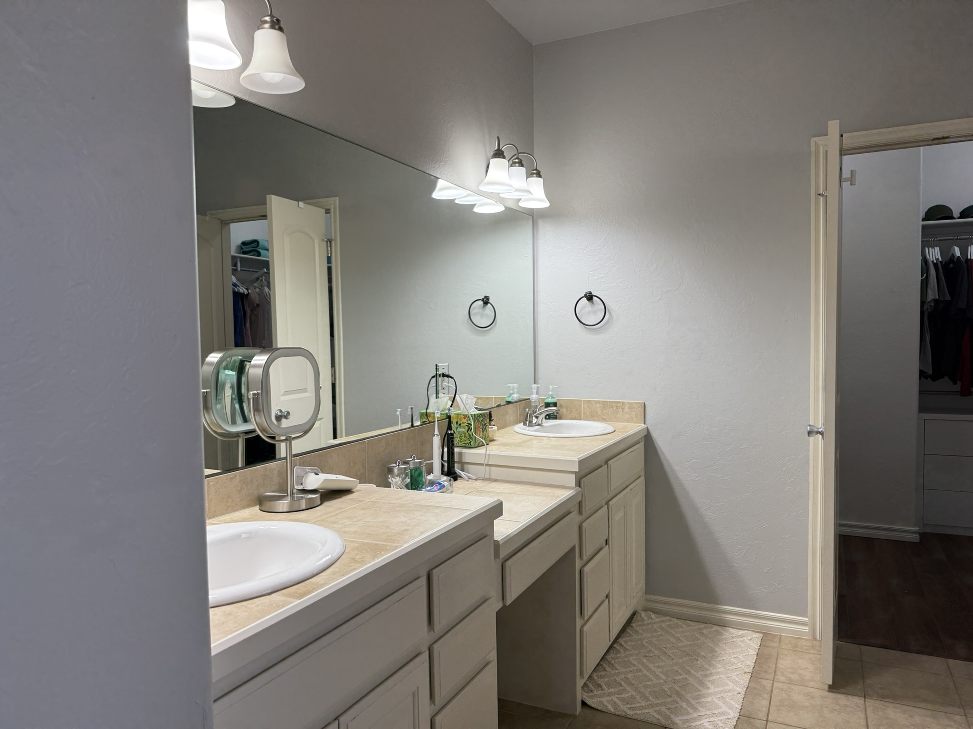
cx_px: 486
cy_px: 364
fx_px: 675
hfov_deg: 71.6
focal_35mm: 24
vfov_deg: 56.8
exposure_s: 1/120
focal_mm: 6.76
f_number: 1.78
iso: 125
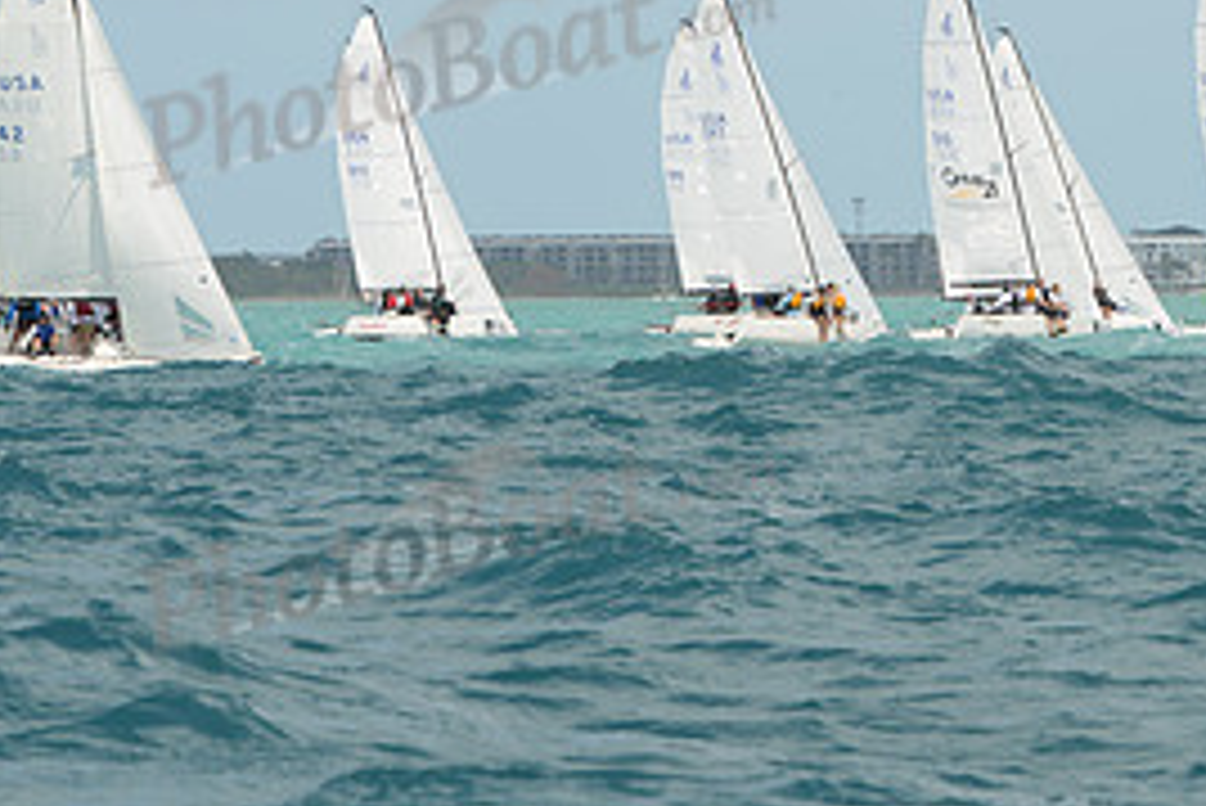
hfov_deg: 4.8
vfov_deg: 3.2
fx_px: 14513
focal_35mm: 433
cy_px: 241
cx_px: 1012
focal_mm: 200
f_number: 9
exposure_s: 1/500
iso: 200
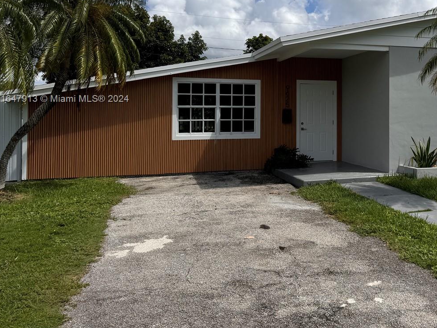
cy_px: 100
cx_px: 342
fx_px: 492
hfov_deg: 45.7
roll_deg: -0.1
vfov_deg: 36.3
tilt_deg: +1.0
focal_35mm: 39
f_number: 1.78
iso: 80
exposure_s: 1/7937
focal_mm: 6.76
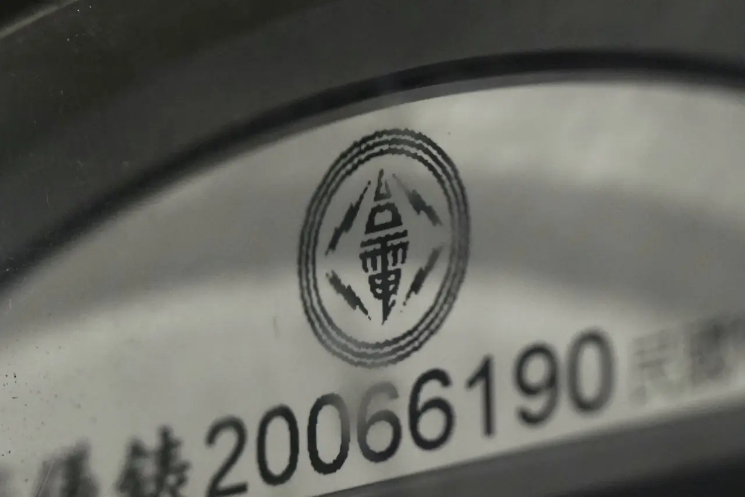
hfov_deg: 10.3
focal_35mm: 200
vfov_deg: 6.9
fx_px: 4138
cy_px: 248
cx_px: 372
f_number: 4
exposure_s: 1/200
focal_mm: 200
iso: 3200
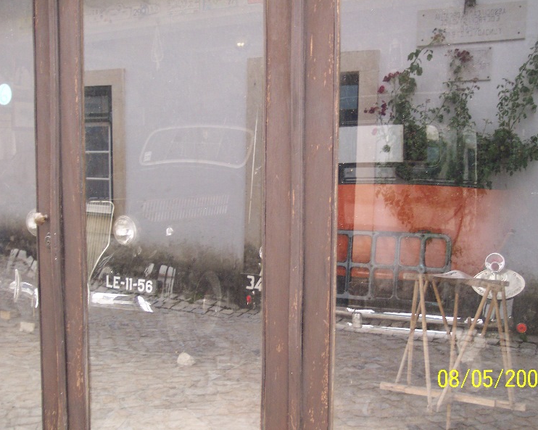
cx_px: 289
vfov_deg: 37.3
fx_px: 637
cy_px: 215
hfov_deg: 45.8
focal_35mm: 40
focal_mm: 8
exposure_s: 1/8
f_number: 2.8
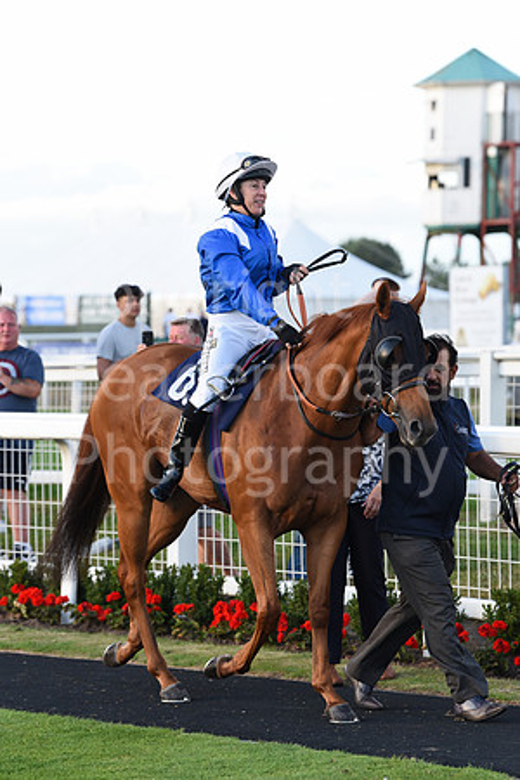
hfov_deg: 8.6
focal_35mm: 160
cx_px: 260
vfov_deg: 12.8
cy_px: 390
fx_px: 3466
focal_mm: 160
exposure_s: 1/640
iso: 1000
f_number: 5
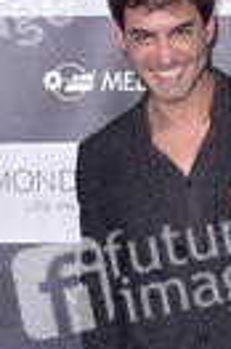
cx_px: 227
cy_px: 410
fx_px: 946
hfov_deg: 13.7
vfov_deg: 19.7
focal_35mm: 98
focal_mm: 32
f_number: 6.3
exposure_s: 1/320
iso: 500
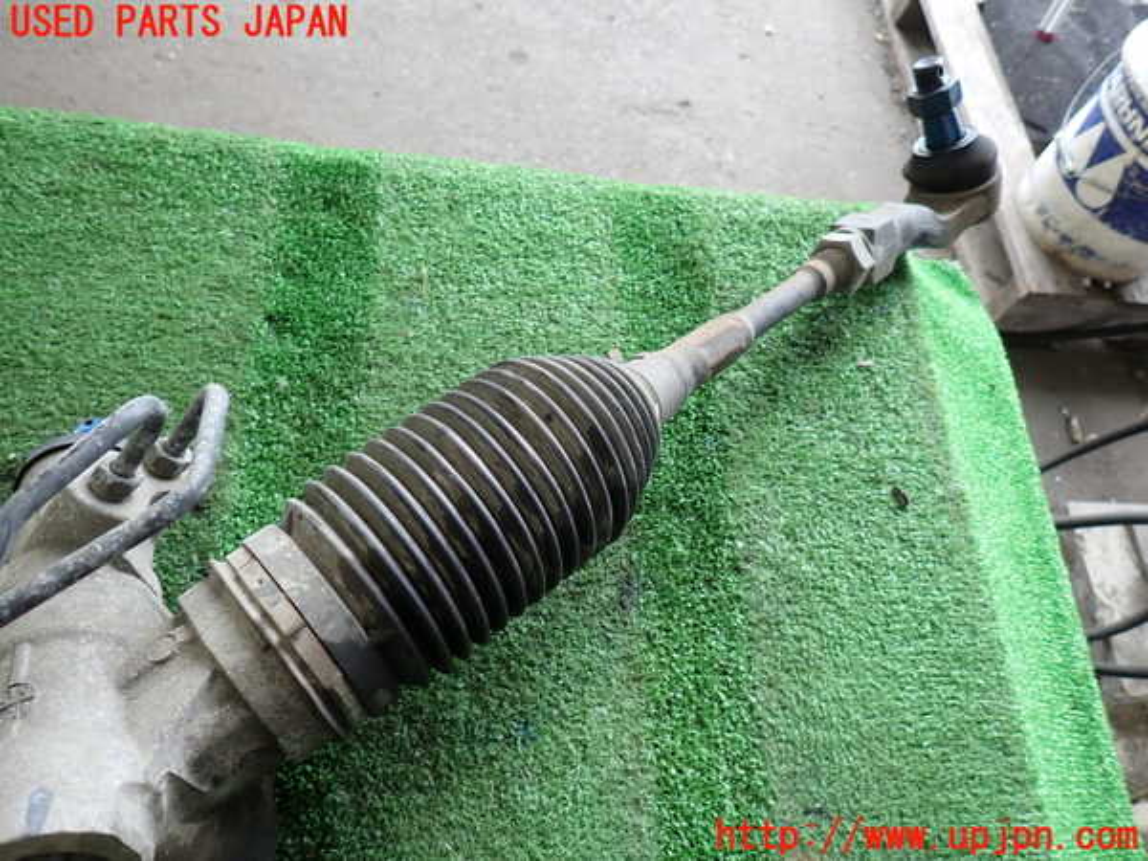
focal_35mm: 25
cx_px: 574
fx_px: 829
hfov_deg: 69.4
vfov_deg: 54.9
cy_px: 430
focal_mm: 4.5
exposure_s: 1/60
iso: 160
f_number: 2
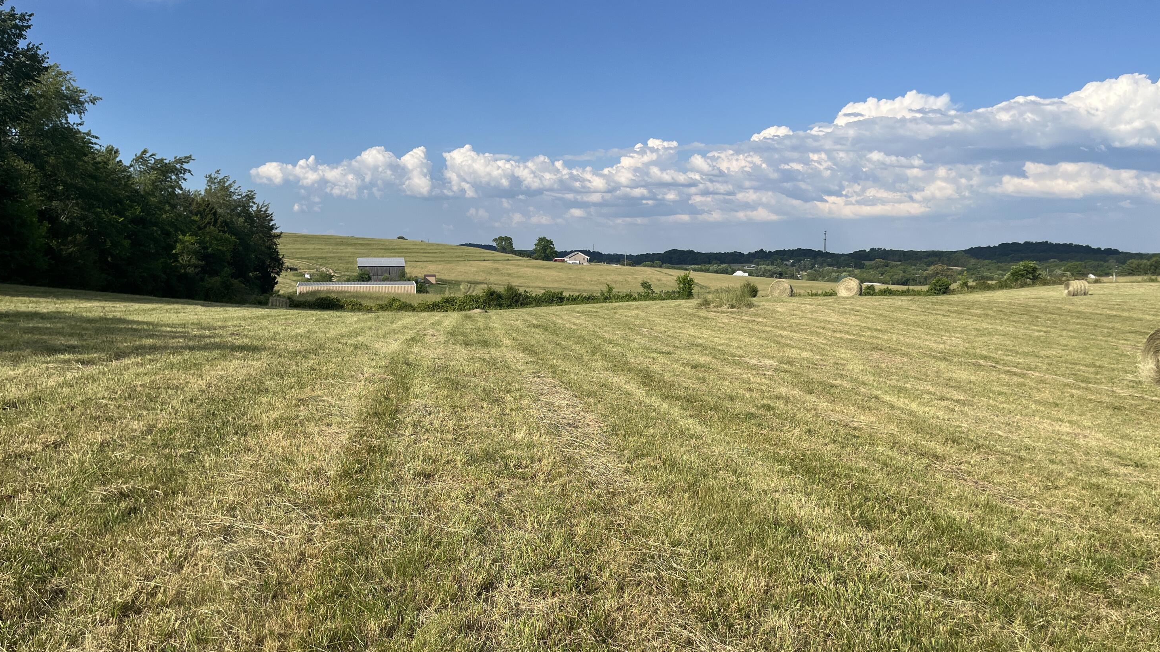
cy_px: 398
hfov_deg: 66.1
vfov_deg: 40.0
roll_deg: -1.5
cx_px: 591
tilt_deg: -8.9
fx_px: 892
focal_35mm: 29
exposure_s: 1/4310
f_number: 1.6
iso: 50
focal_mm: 5.1
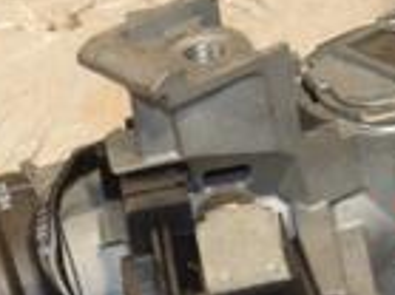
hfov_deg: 6.1
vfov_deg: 4.6
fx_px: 3683
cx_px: 40
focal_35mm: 323
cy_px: 190
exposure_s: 1/200
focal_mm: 52
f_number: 7.1
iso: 800
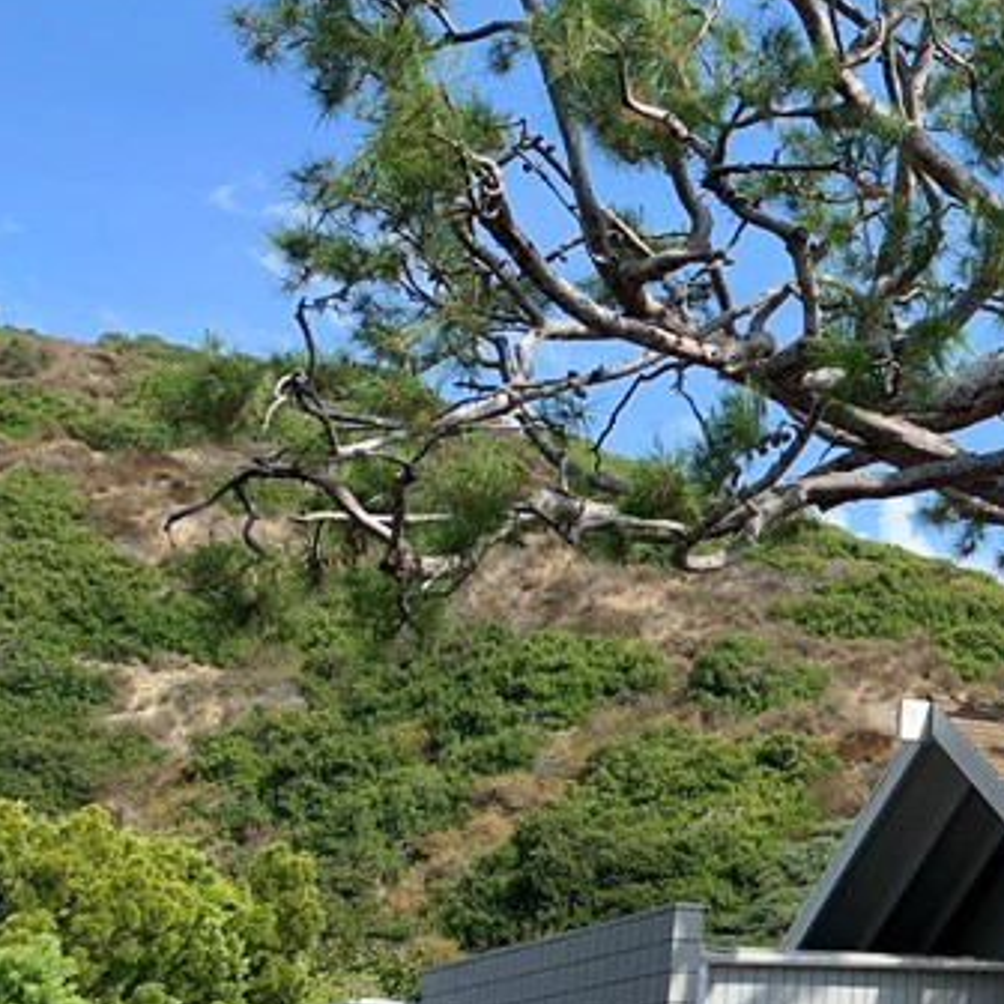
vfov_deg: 24.6
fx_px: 2297
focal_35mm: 70
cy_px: 544
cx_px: 1428
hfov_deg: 21.4
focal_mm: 4.25
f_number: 1.8
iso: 25
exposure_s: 1/1812
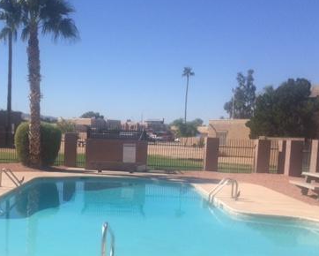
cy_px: 187
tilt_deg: -6.8
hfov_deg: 36.5
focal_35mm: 50
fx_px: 472
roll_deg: -2.2
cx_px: 82
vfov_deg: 29.9
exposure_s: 1/3165
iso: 32
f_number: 2.2
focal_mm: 4.15
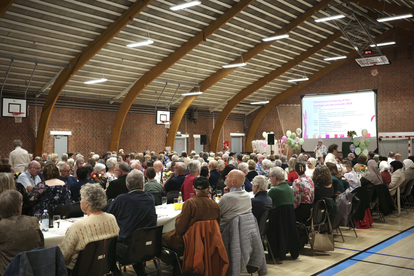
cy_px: 138
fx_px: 460
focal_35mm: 40
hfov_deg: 48.5
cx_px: 207
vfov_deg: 33.4
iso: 100
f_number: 2.8
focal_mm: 26
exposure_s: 1/10
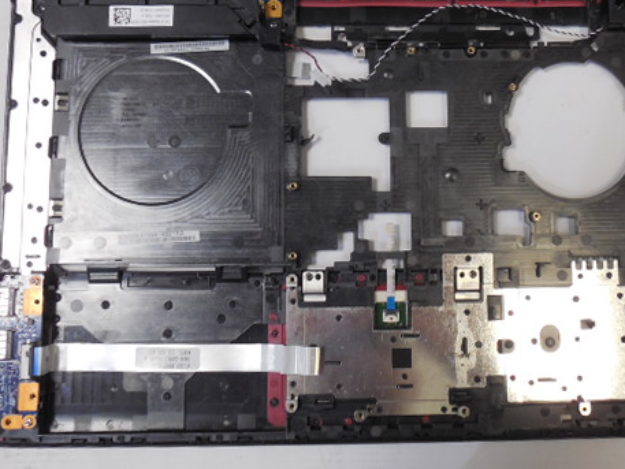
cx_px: 369
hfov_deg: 44.6
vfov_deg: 34.1
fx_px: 759
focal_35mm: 42
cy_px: 164
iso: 360
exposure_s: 1/30
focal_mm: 5.3
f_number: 3.8
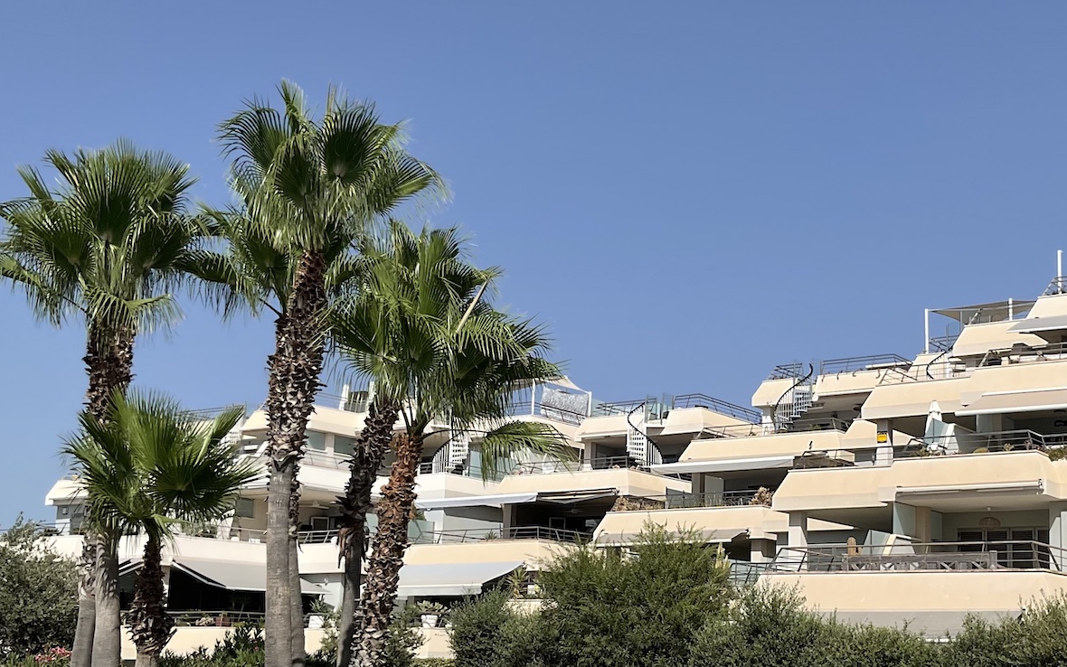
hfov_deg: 39.6
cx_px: 745
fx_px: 1454
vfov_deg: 25.8
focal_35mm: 50
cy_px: 424
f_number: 1.8
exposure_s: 1/3125
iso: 16
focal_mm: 3
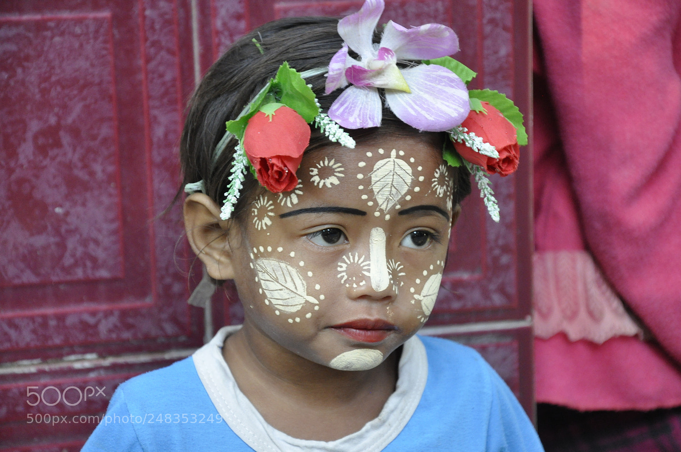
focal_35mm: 158
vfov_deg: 8.7
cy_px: 226
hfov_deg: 13.1
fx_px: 2976
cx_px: 340
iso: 1600
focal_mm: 105
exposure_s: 1/125
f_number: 5.6
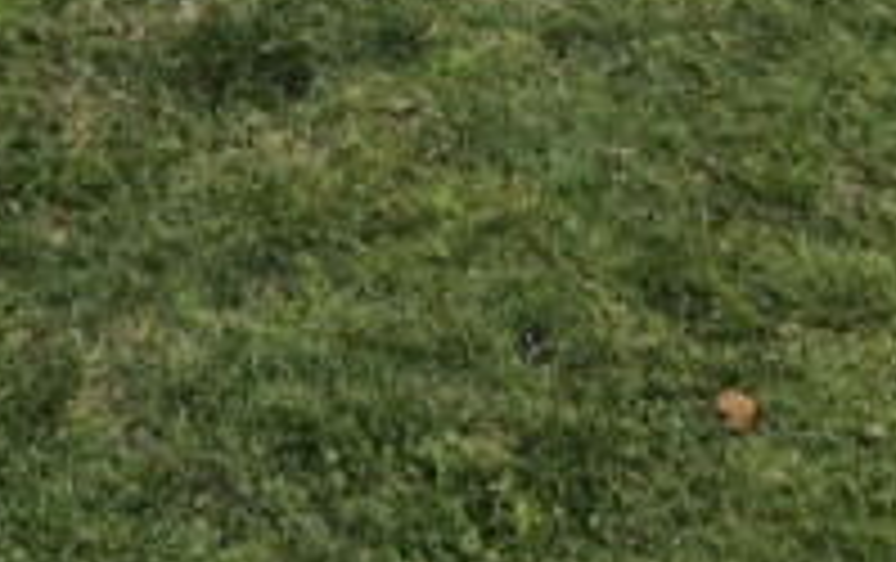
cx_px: 223
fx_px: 2690
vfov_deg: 9.9
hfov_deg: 18.8
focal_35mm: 110
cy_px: -958
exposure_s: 1/698
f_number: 1.8
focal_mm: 5.4
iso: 25
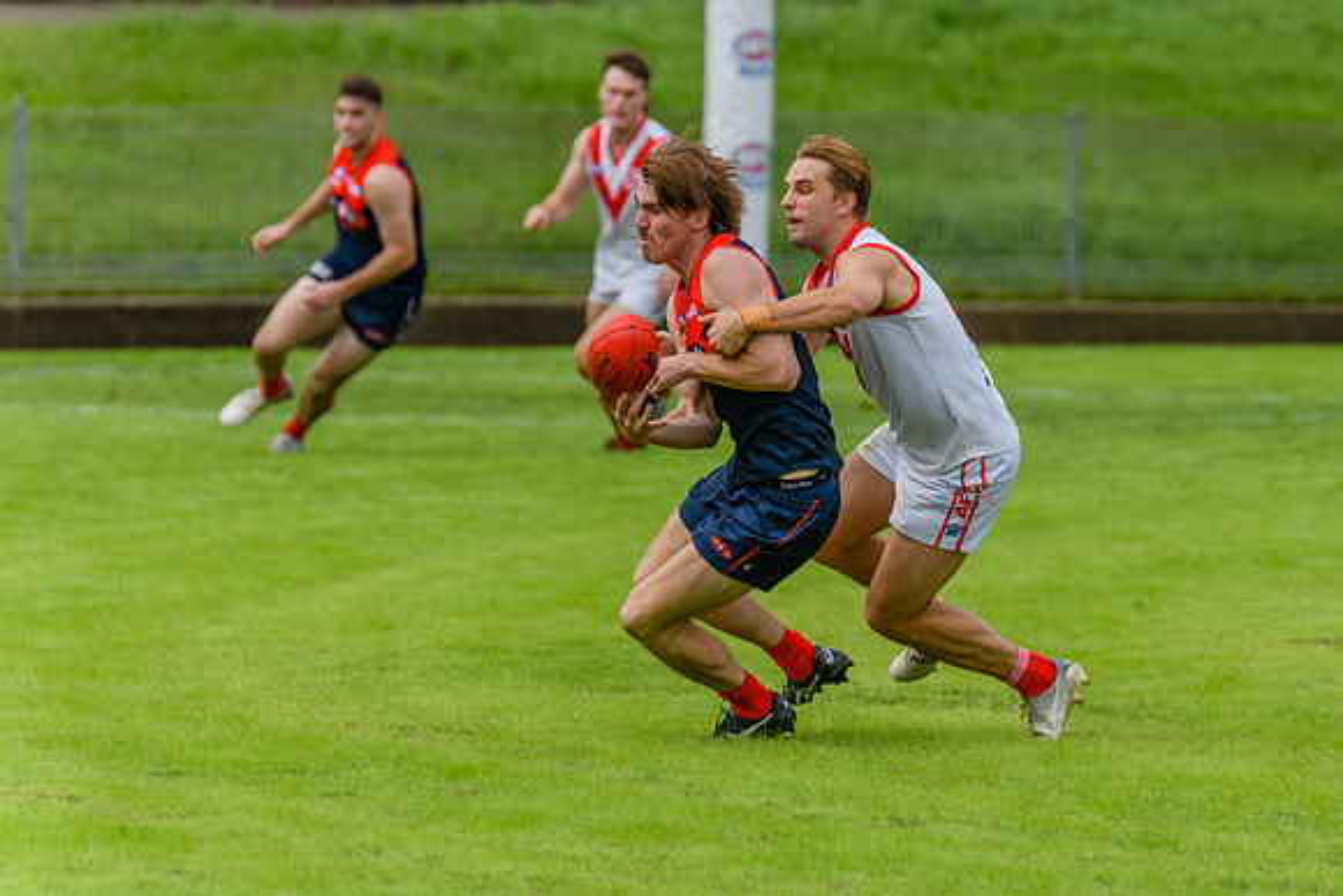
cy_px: 422
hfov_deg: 3.8
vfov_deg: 2.5
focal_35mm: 543
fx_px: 20266
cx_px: 868
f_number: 6.3
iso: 800
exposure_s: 1/2500
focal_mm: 420
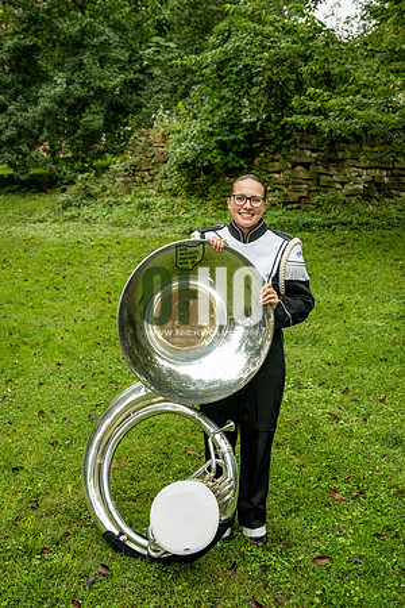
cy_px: 304
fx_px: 692
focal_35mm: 41
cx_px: 202
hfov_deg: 32.6
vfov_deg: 47.4
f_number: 4
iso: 800
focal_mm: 41
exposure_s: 1/500
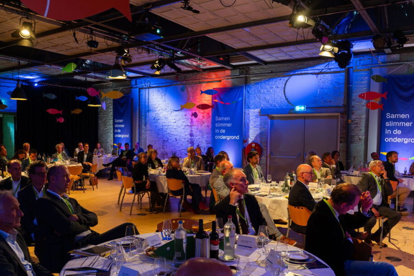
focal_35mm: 32
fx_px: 368
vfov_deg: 41.0
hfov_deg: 58.7
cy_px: 155
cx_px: 192
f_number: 2.8
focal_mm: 19
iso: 1000
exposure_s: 1/40
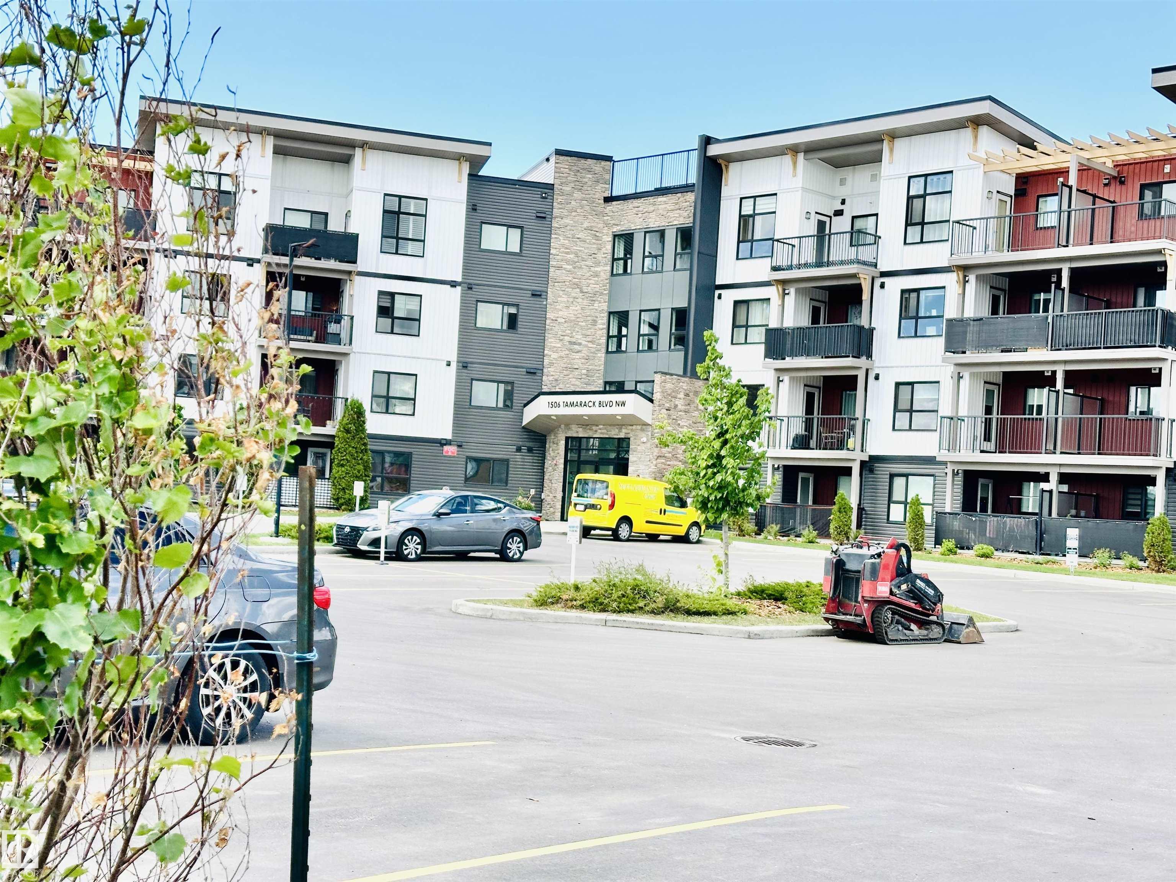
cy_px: 441
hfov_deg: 39.7
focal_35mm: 48
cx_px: 588
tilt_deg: +0.6
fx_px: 1631
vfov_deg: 30.3
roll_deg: -2.9
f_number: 1.78
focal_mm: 6.86
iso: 64
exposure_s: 1/1667
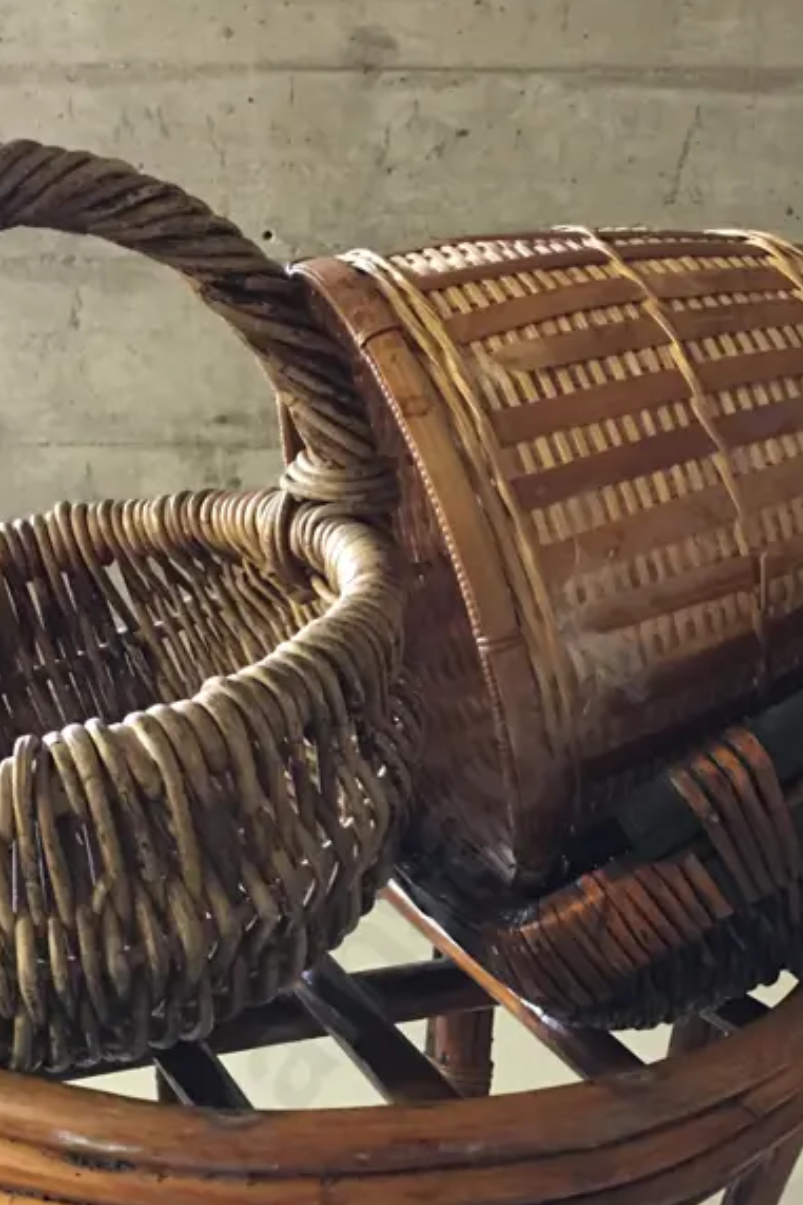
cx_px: 396
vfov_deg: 35.9
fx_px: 1808
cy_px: 921
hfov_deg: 25.0
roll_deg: -1.4
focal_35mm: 54
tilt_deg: -20.8
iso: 125
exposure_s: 1/8
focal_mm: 4.15
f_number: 2.2
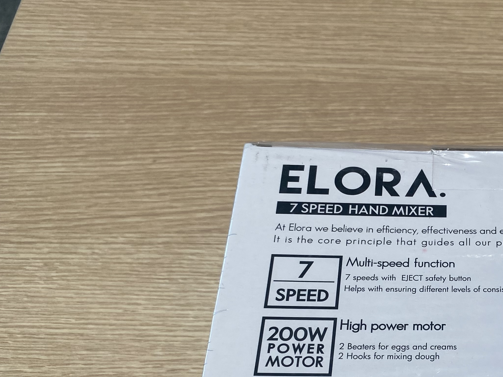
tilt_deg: -60.4
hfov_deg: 34.7
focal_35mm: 51
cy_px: 307
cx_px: 478
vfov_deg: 27.9
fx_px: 741
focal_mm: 4.25
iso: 50
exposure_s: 1/100
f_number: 1.8
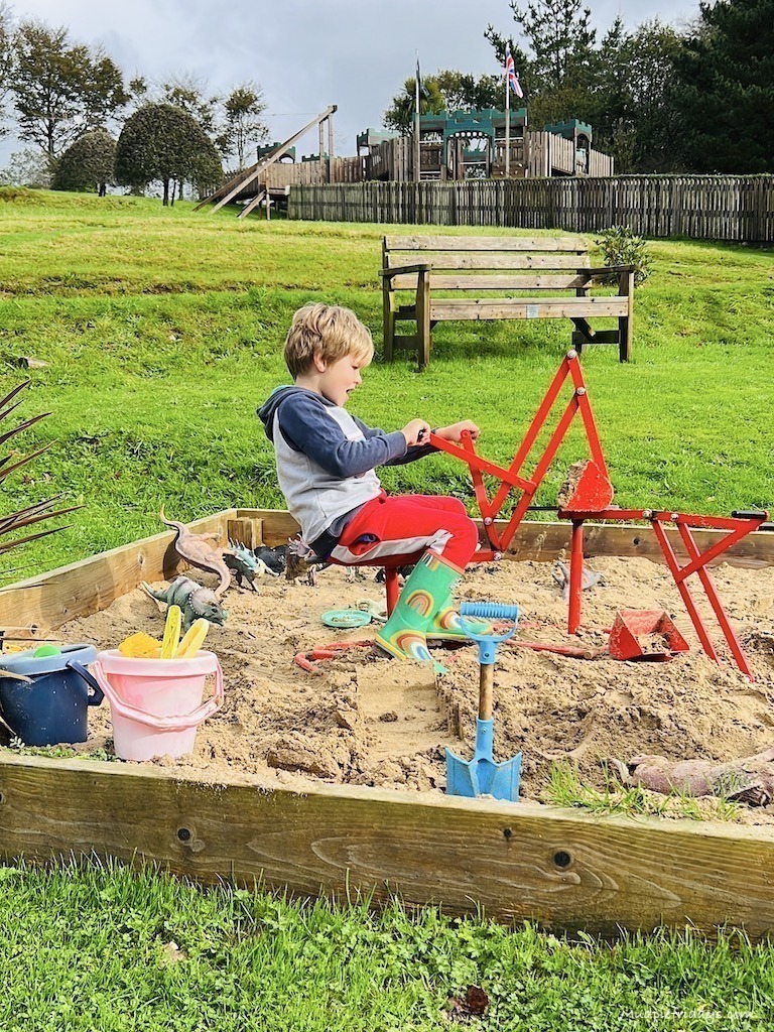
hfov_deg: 44.2
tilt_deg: -6.4
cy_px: 516
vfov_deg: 56.8
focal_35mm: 32
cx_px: 387
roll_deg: +0.7
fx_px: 954
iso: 50
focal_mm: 5.7
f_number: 1.5
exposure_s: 1/1449
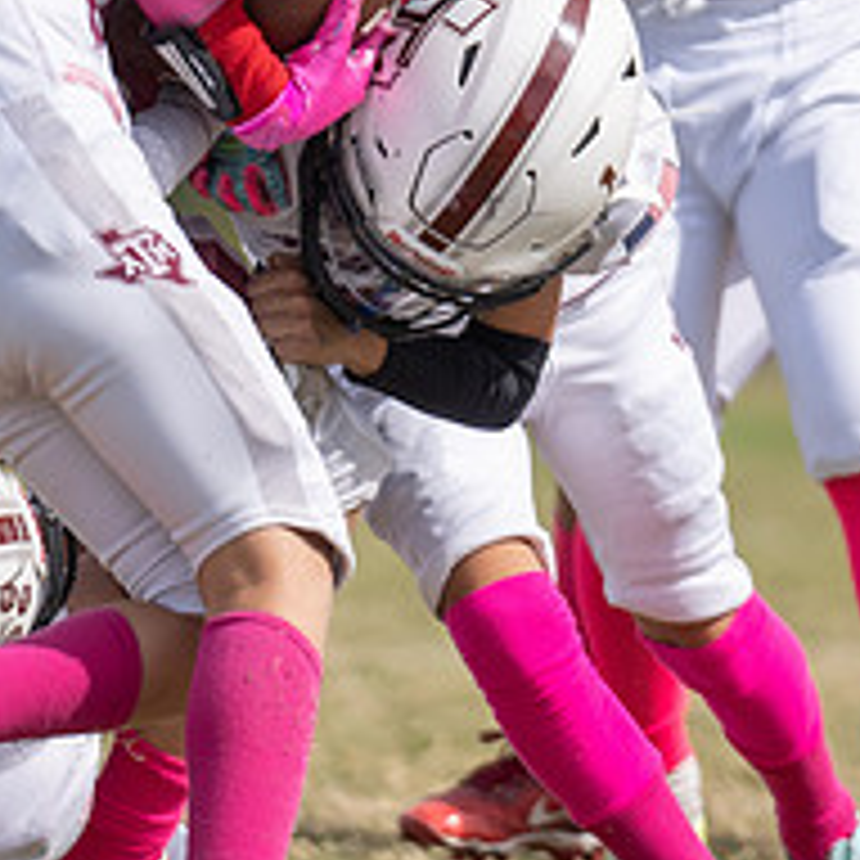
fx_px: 22880
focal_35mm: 814
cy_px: 115
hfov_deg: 2.2
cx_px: 647
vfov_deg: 2.2
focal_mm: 200
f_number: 2.8
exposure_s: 1/2500
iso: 100
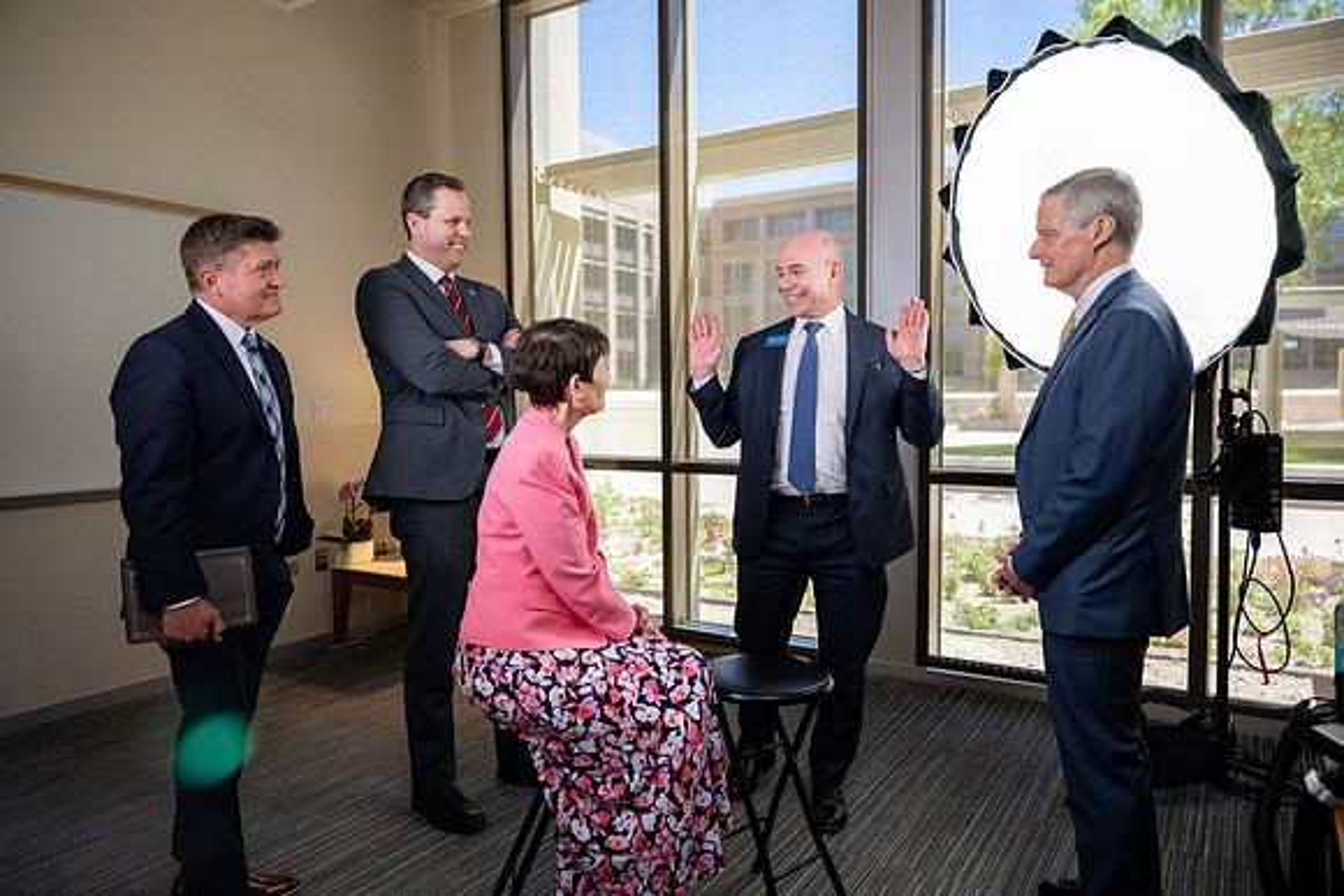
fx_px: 896
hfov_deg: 73.7
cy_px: 448
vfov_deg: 53.2
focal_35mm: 24
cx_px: 672
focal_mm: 24
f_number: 4
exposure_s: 1/400
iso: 2500
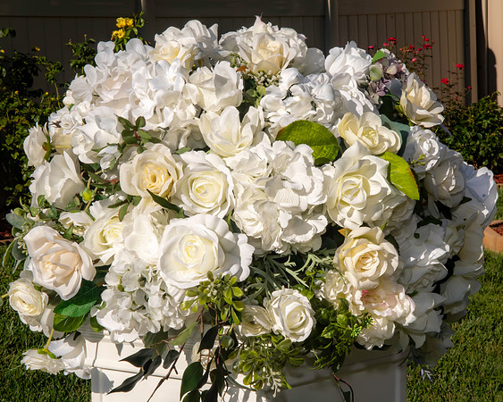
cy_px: 225
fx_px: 1593
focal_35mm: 107
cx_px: 260
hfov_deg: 17.9
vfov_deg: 14.4
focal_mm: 56
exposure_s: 1/250
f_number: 29
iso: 400
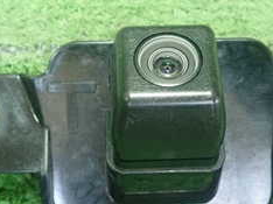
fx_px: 607
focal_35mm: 77
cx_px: 139
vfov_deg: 19.1
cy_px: 94
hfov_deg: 25.4
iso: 800
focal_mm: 5.5
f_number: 2.3
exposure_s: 1/100
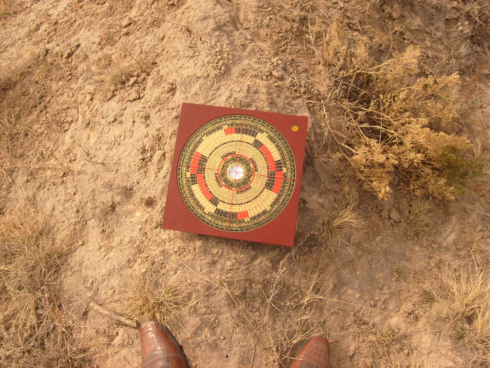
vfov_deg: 40.7
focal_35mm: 35
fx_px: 495
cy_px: 184
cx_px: 245
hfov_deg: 52.6
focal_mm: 5.8
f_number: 7.1
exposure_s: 1/180
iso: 80
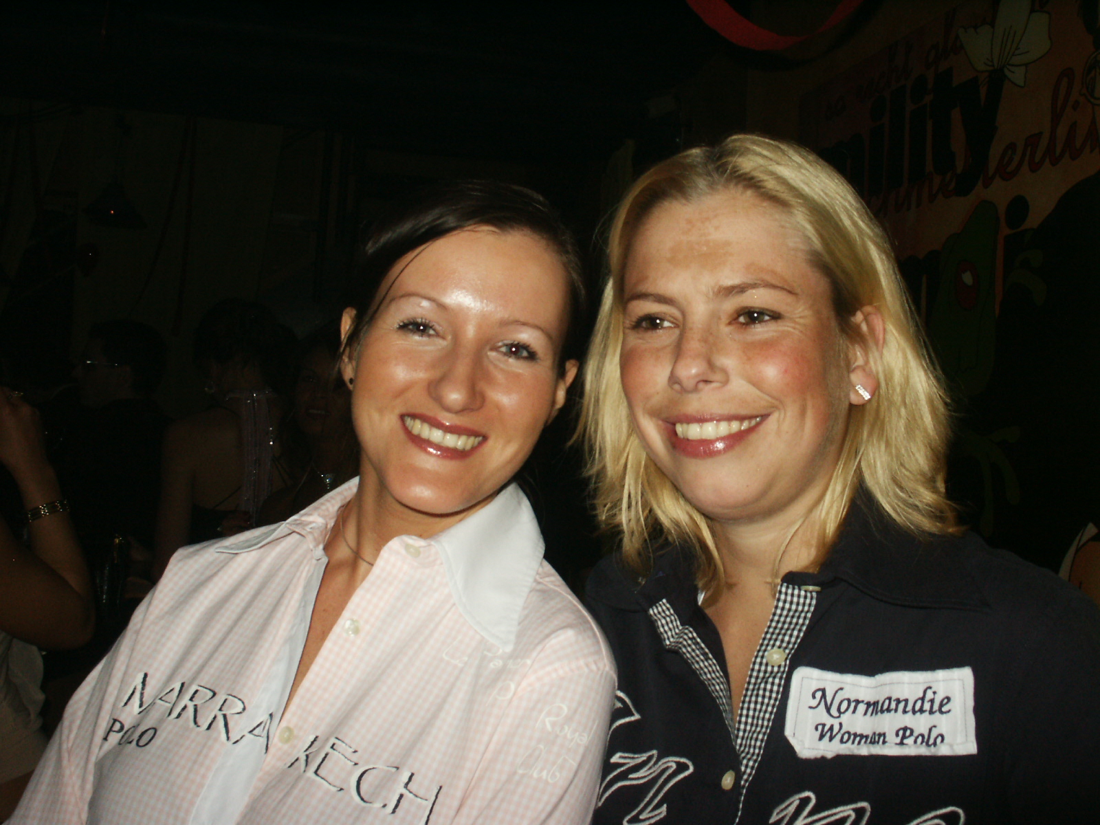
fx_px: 1112
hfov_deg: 52.6
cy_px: 412
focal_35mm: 35
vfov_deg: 40.7
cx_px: 550
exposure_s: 1/45
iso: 200
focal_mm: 7.22
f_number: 6.7
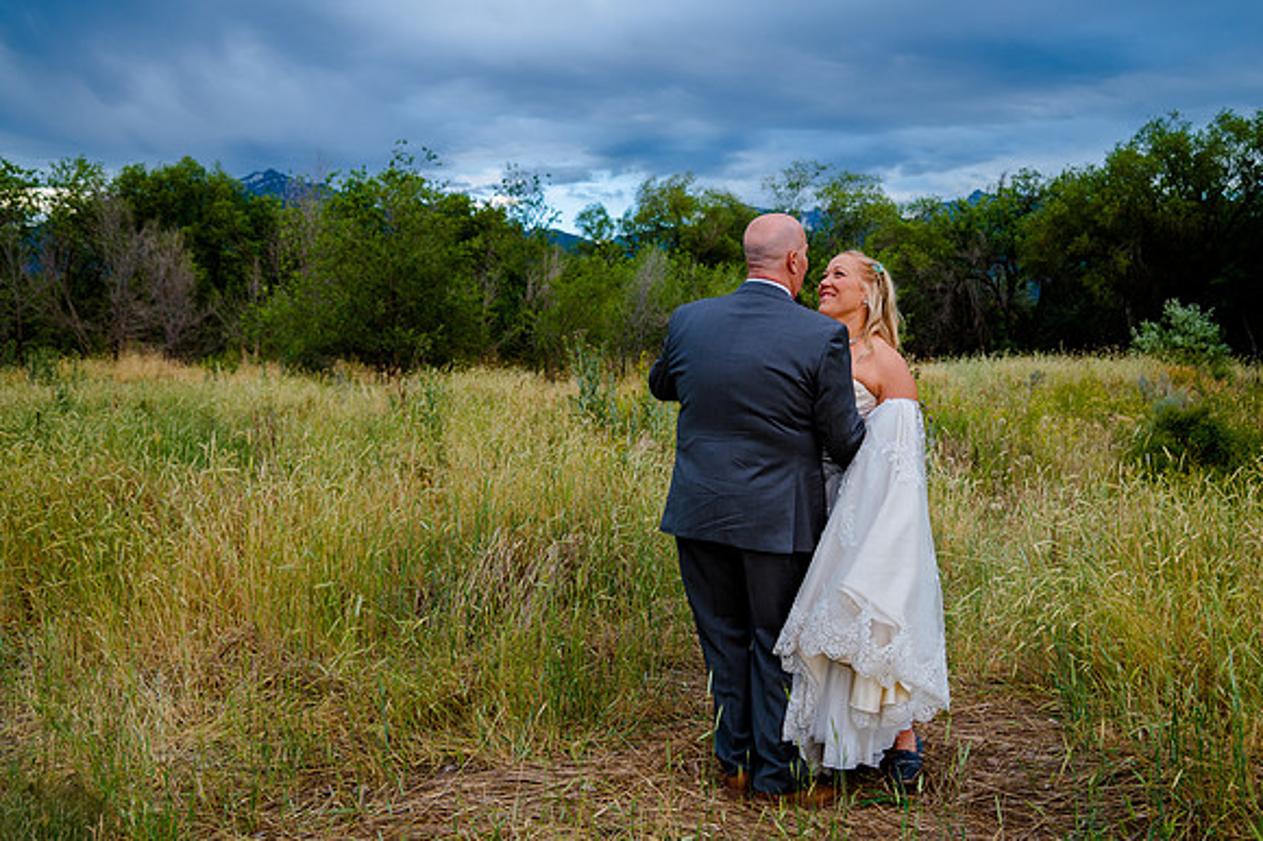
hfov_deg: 53.6
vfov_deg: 37.2
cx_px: 691
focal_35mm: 36
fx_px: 1247
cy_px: 419
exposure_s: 1/250
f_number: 4
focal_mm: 30
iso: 125
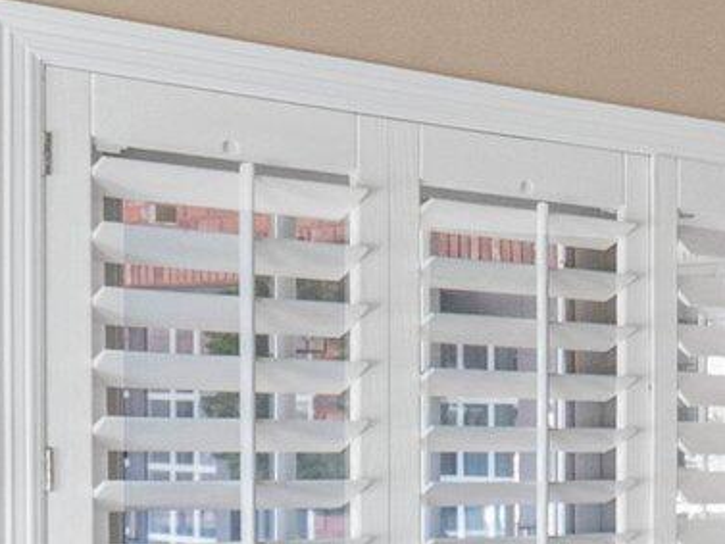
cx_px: 1854
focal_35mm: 76
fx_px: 1592
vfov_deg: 18.9
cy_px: 546
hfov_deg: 14.0
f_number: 4
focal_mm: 7
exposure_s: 1/15
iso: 800
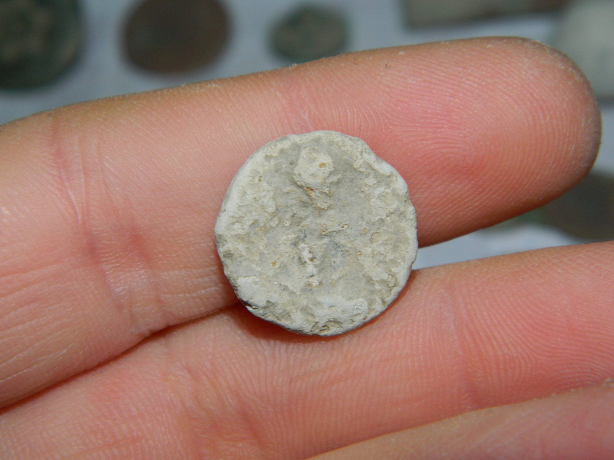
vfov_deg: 17.6
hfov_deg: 23.3
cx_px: 307
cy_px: 230
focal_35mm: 84
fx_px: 1490
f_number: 11.9
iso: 200
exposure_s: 1/50
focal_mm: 15.1
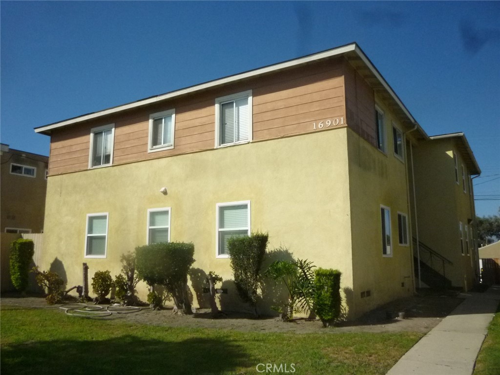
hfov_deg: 61.7
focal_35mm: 29
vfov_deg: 48.2
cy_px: 188
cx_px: 250
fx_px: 419
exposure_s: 1/1300
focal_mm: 5.2
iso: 400
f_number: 8
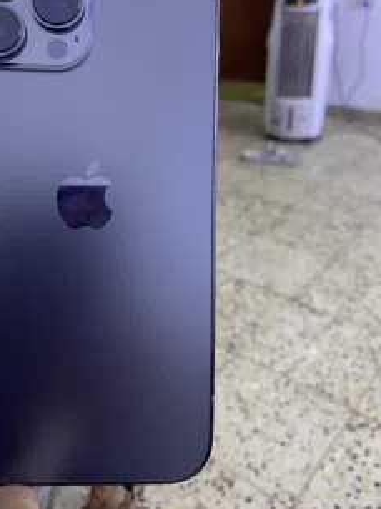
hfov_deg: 41.4
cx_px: 140
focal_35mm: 34
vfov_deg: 53.4
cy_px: 193
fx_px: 500
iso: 400
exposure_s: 1/33
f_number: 1.8
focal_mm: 4.25
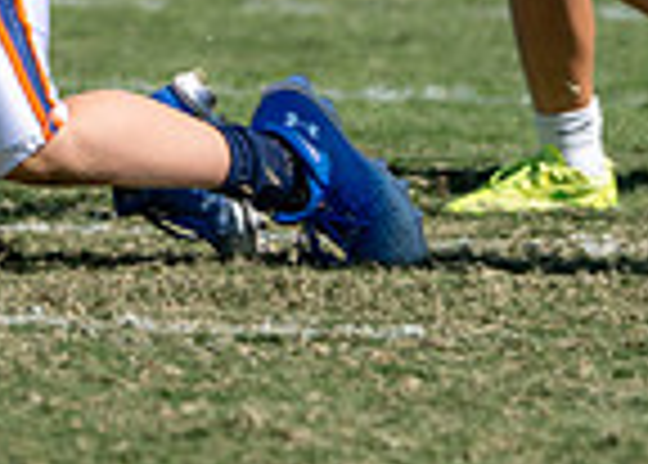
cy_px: -330
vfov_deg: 1.6
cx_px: -321
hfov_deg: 2.2
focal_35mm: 913
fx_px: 16810
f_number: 5.6
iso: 250
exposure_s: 1/1600
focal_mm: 203
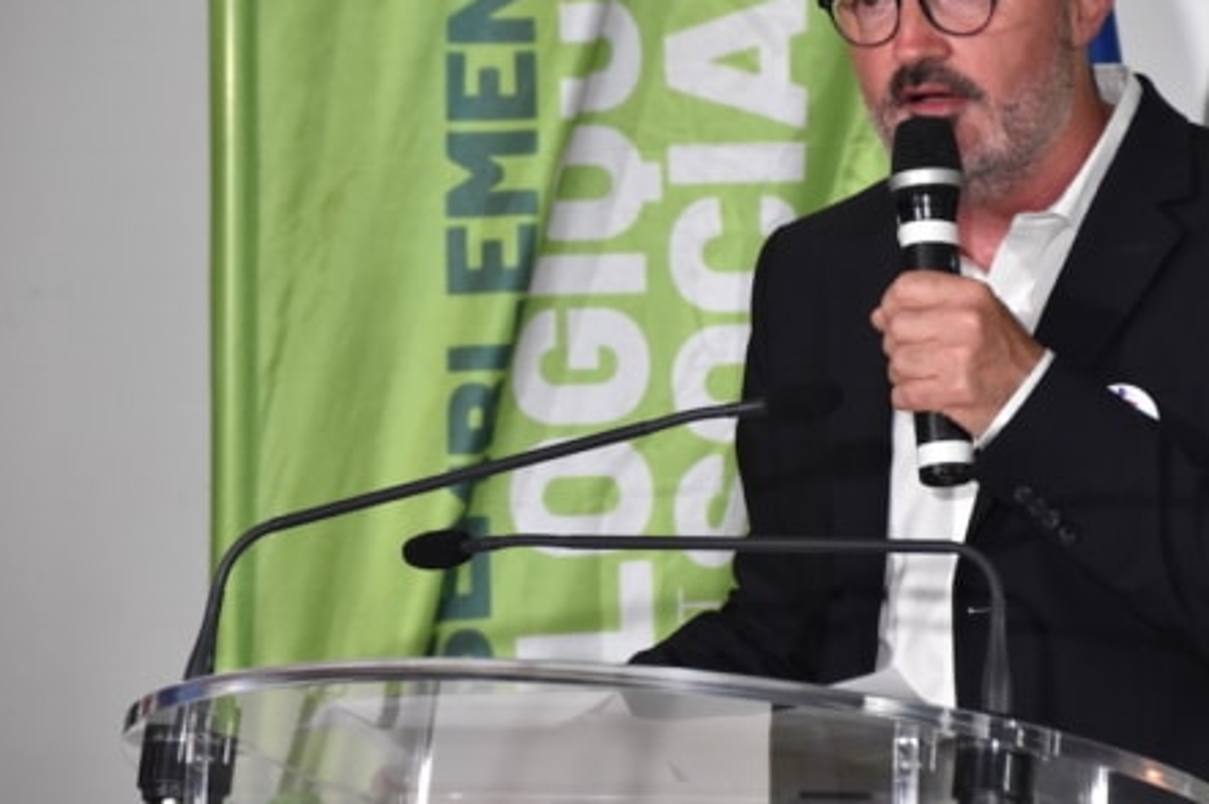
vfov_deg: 5.4
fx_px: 8546
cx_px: 758
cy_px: 279
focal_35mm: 255
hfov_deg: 8.1
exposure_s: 1/200
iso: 1600
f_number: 6
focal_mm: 125
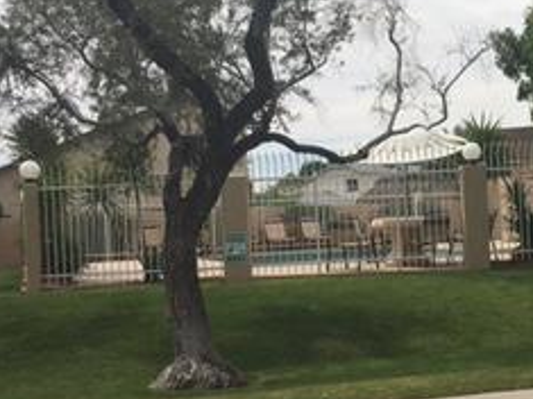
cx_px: 574
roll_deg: +2.9
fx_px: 1216
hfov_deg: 23.3
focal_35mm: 79
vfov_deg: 18.6
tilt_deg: +1.0
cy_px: 206
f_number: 2.2
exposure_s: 1/2653
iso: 25
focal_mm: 4.15
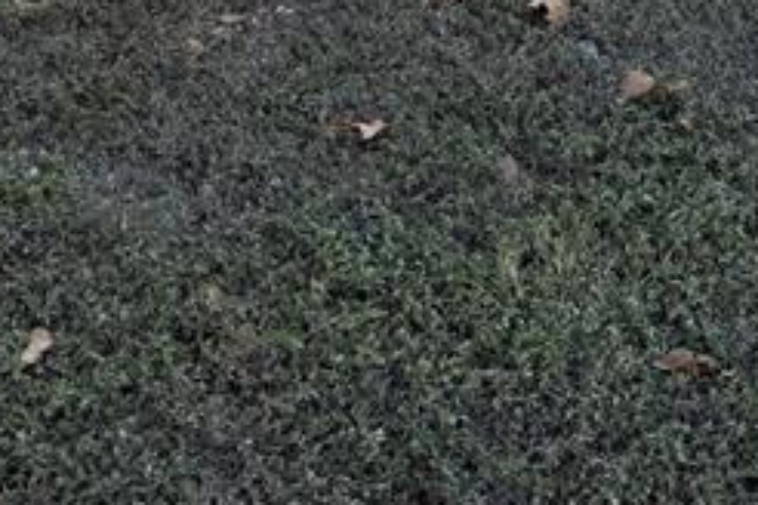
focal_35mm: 78
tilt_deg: -11.0
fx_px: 1642
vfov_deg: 15.4
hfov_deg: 26.0
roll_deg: +2.3
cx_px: 401
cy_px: -360
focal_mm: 6.76
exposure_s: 1/722
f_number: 1.78
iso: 80
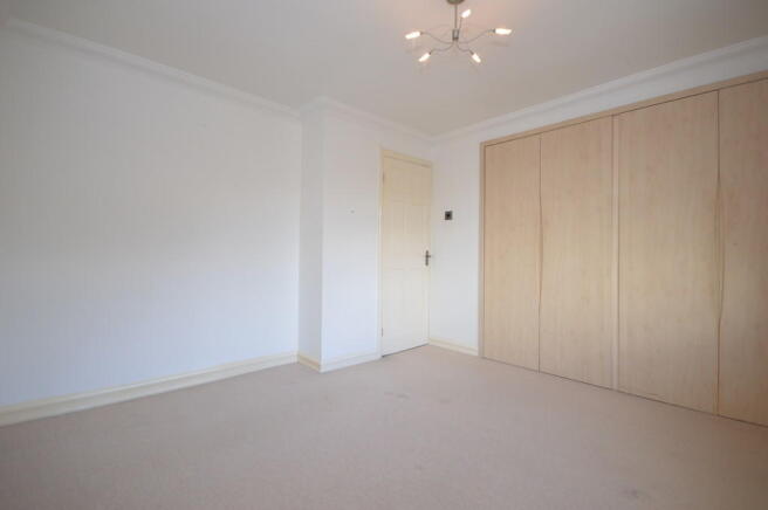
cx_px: 384
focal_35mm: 15
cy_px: 255
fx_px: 320
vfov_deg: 77.2
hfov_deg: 100.4
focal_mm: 10
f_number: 4
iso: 400
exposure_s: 1/60
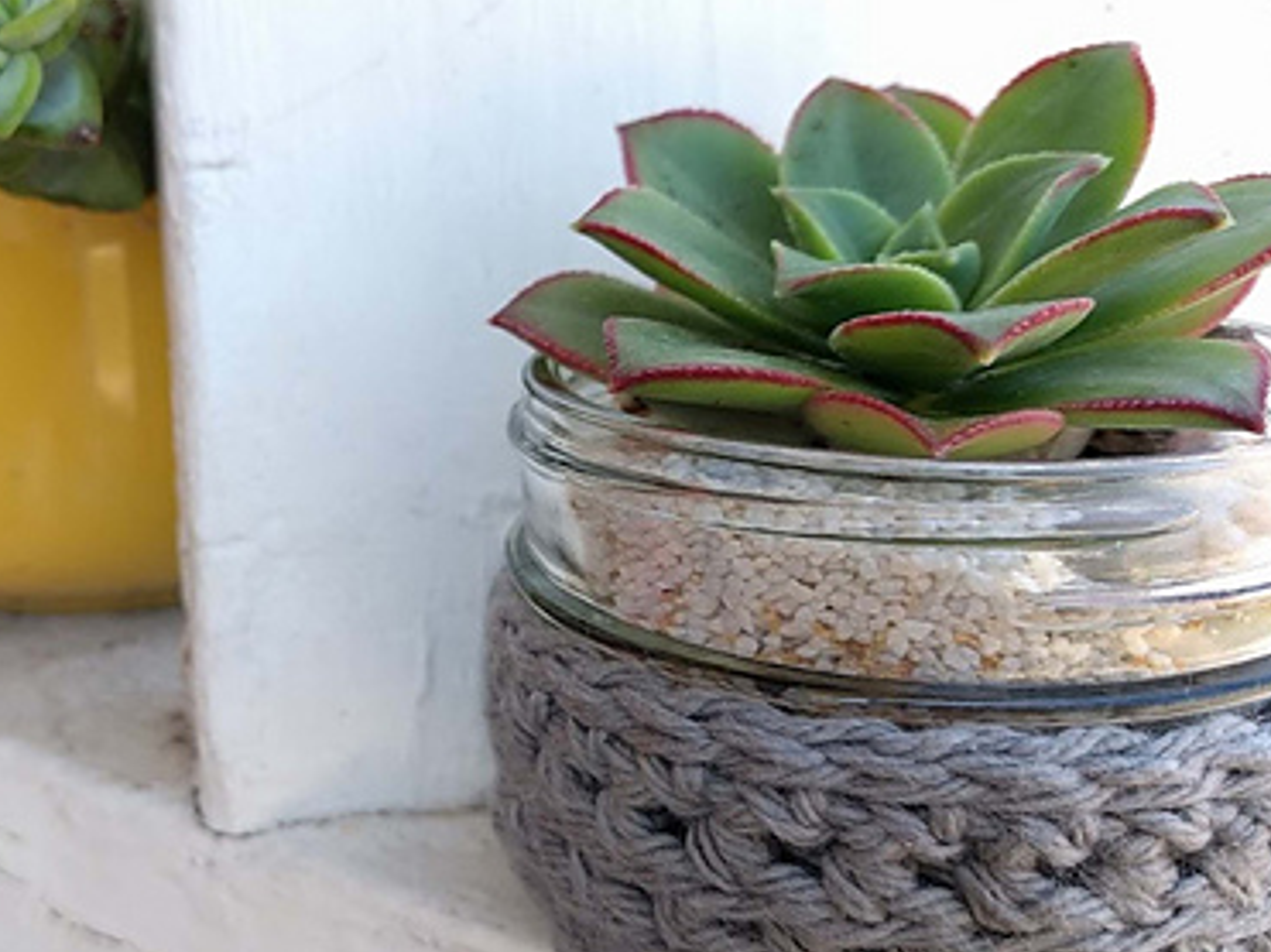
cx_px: 277
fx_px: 1835
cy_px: 510
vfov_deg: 29.1
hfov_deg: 37.0
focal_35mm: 50
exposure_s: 1/30
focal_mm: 4.15
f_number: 2.2
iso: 125
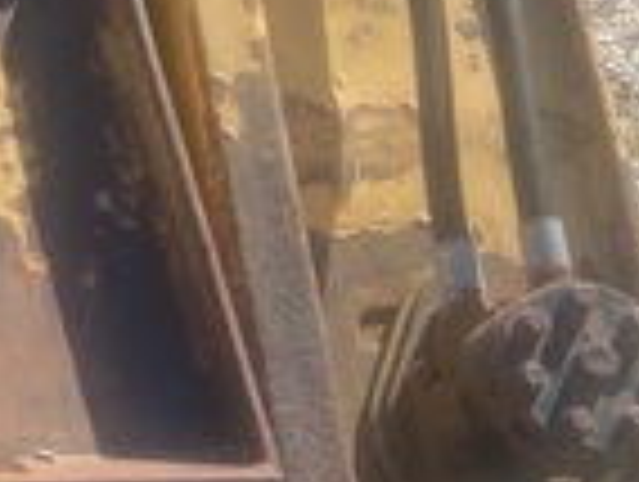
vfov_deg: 10.2
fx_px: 2700
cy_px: 162
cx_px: -698
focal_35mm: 146
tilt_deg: -31.8
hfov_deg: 11.9
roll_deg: -0.9
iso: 32
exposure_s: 1/942
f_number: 1.8
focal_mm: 4.25
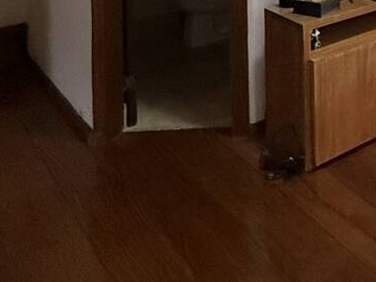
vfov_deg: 20.7
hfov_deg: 25.6
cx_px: 565
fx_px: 608
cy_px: -183
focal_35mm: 56
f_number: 2.2
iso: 320
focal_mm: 2.22
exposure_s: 1/60
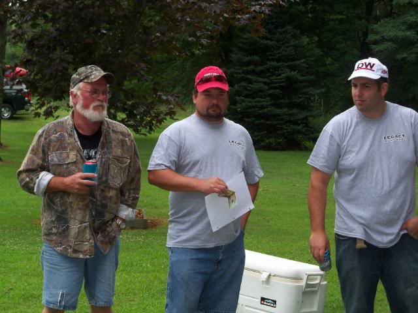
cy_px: 156
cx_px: 209
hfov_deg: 21.3
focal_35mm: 92
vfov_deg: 16.1
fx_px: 1111
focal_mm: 16.3
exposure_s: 1/125
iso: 100
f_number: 4.2
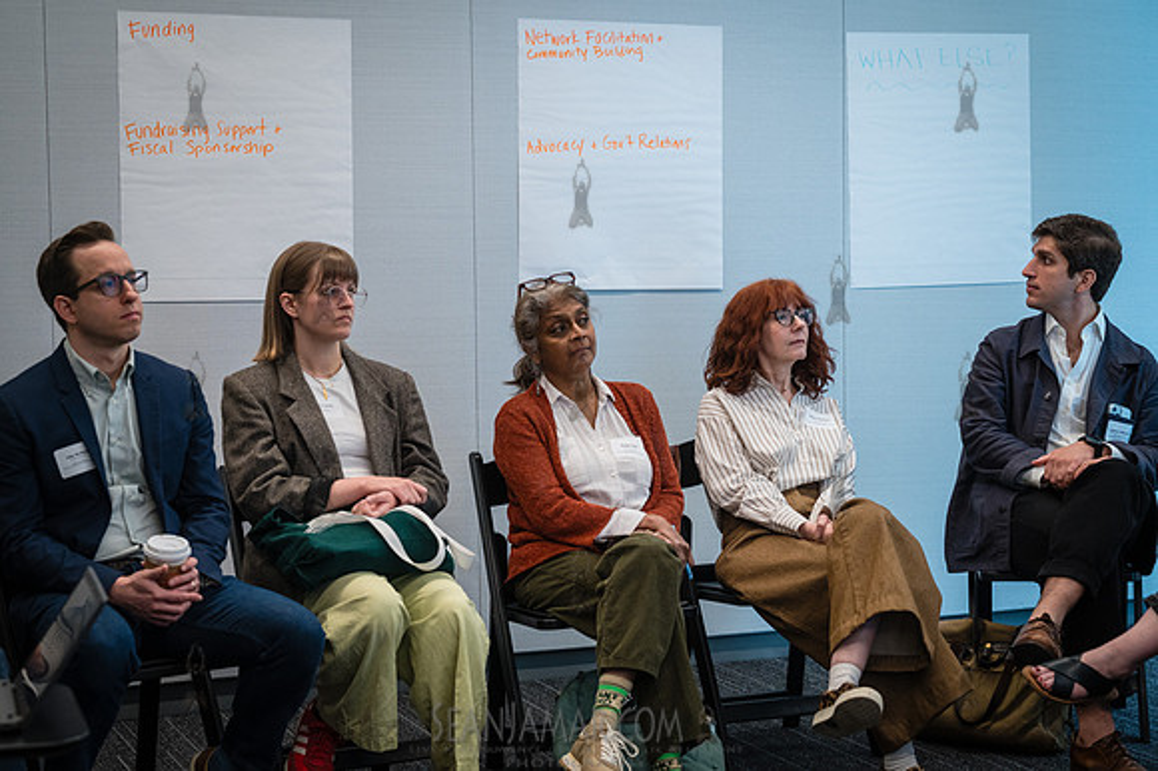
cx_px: 579
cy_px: 386
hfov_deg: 30.6
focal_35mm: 66
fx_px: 2119
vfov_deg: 20.6
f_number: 4
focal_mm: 64
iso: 2000
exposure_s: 1/250
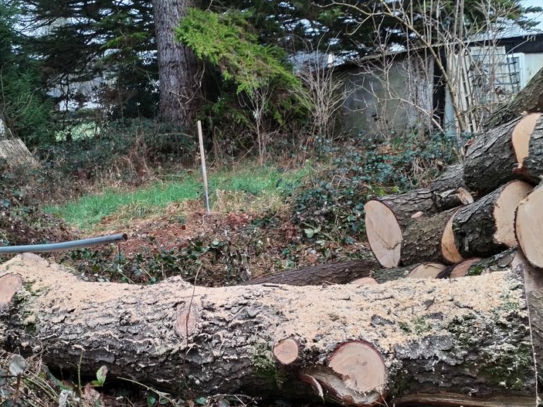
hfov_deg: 49.5
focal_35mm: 37
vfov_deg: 38.2
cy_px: 271
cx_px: 192
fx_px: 580
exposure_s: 1/50
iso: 148
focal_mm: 4.75
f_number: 1.8
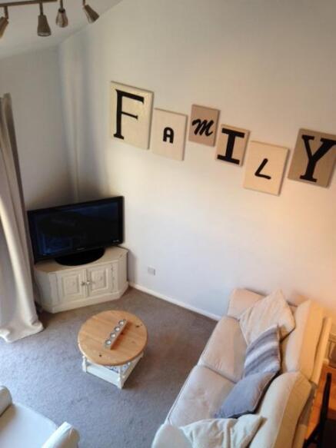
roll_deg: -4.5
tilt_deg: -34.6
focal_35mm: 33
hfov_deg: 42.9
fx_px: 427
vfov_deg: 55.4
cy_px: 224
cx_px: 168
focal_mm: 4.12
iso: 80
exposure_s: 1/20
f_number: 2.4
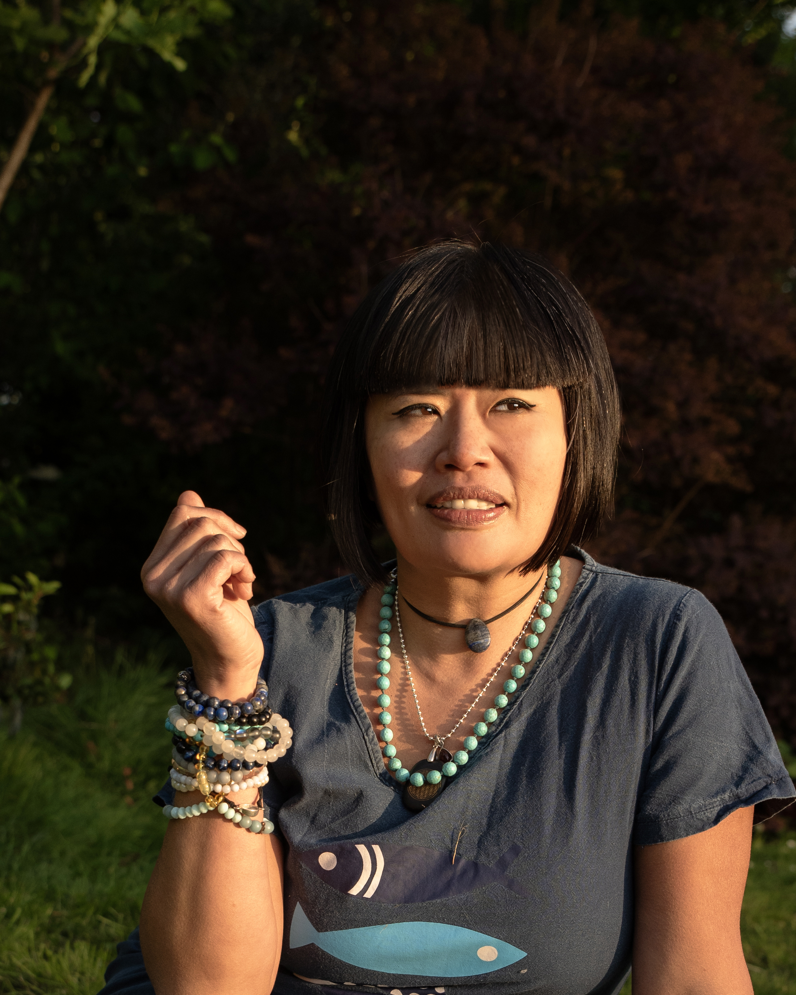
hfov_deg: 21.2
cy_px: 783
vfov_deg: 26.0
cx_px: 323
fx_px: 2120
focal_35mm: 72
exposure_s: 1/750
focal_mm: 35
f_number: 4.8
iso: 320
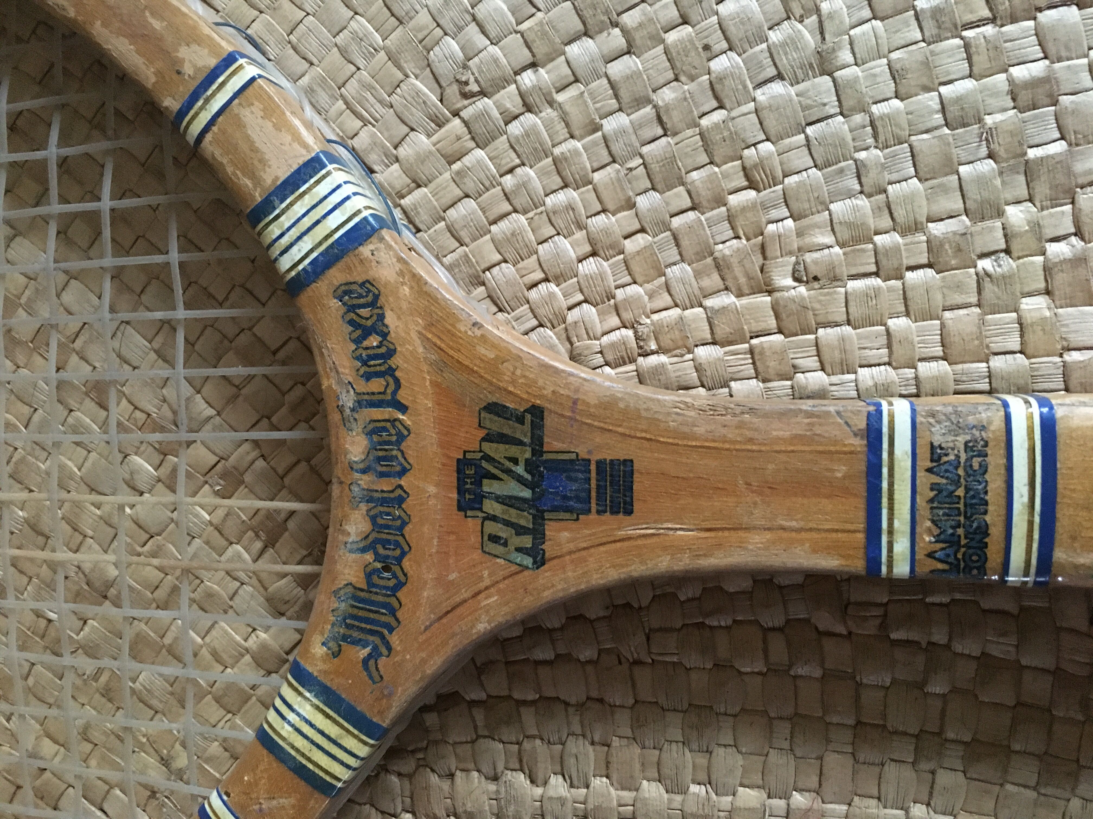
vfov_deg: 48.2
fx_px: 916
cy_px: 410
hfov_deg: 61.7
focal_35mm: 29
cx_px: 546
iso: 320
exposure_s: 1/17
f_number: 2.2
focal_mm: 4.15
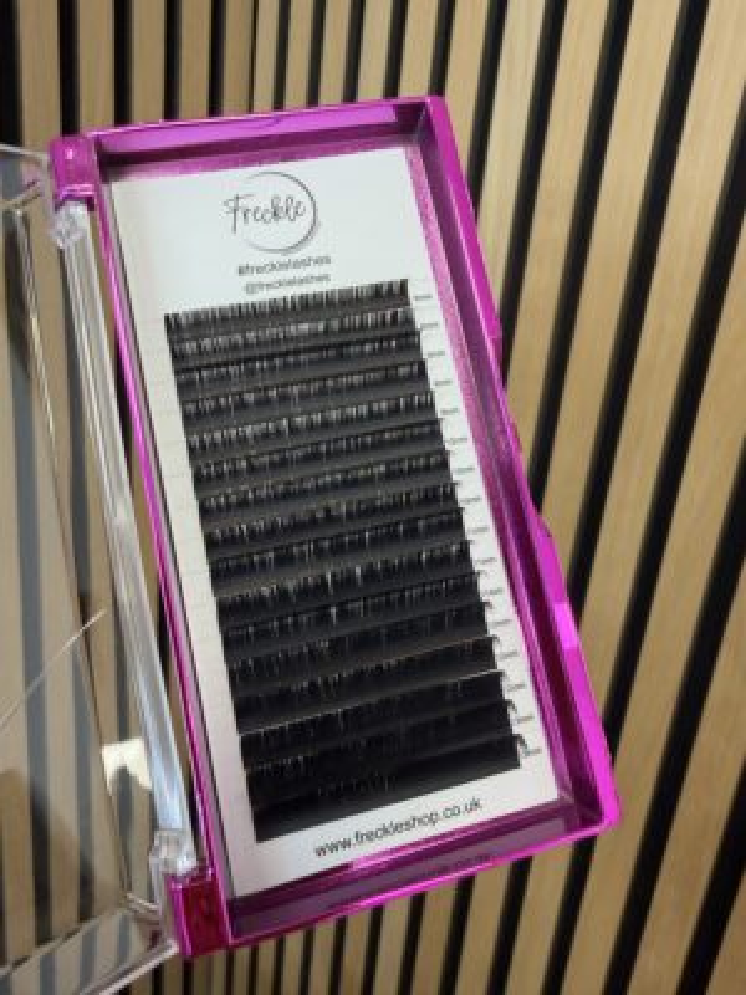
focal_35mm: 24
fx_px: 690
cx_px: 373
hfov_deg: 56.8
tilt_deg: -16.6
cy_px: 498
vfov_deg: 71.6
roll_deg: -6.4
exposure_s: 1/100
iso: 250
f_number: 2.2
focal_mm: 2.22
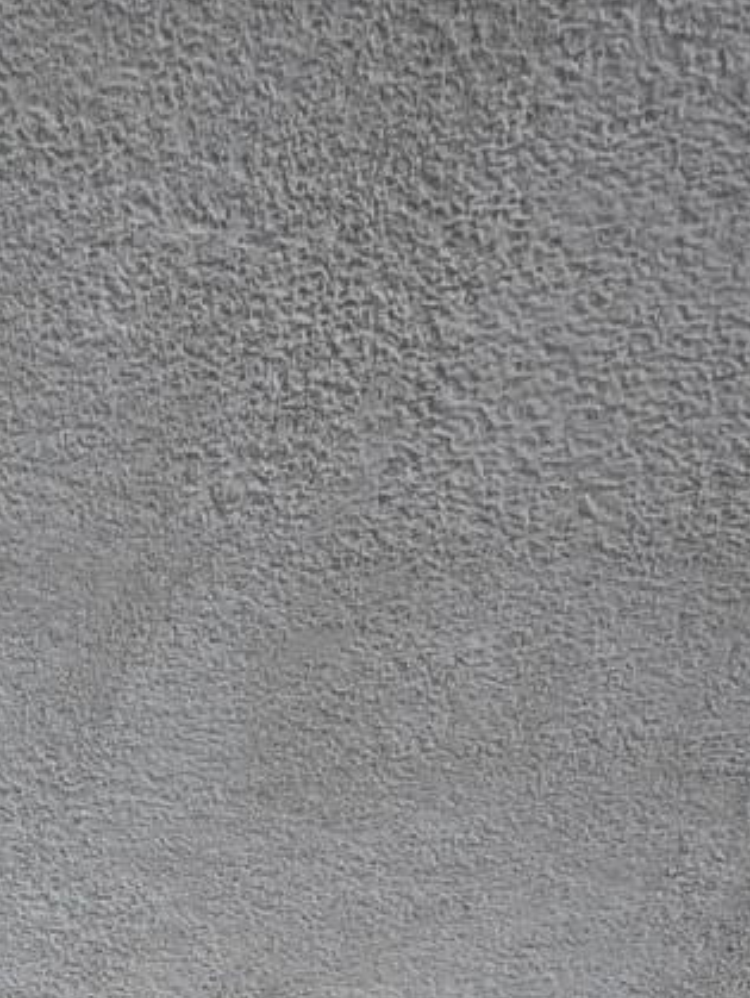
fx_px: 1788
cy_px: 2363
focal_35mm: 62
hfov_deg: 20.7
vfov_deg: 15.5
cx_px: -331
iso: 64
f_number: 2.2
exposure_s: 1/79.9
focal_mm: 2.2
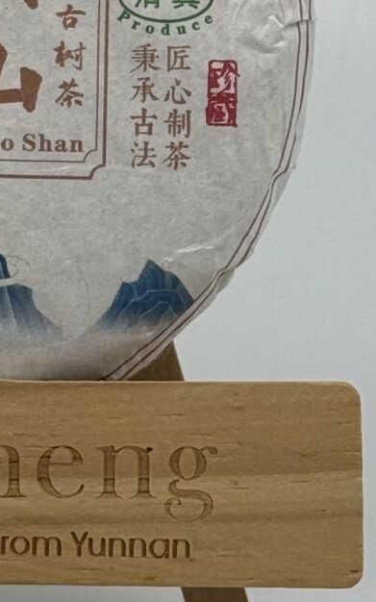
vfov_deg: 10.0
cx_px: -146
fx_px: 3412
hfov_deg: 6.2
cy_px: 63
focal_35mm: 208
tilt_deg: -12.6
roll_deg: +0.0
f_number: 1.78
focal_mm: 6.76
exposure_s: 1/164
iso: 64
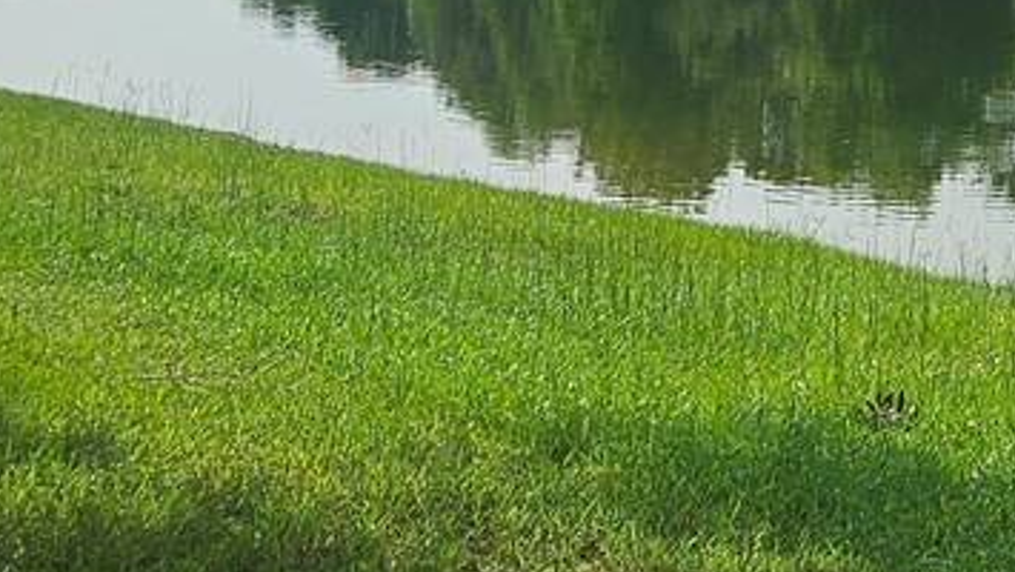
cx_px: 1261
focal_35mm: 113
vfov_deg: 10.5
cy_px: -152
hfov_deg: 17.9
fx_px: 3042
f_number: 1.8
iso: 25
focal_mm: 5.4
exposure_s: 1/2913
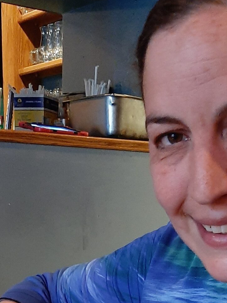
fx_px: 604
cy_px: 378
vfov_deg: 25.0
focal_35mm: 69
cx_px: 131
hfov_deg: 21.3
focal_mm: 3.93
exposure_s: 1/20
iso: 400
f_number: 1.7
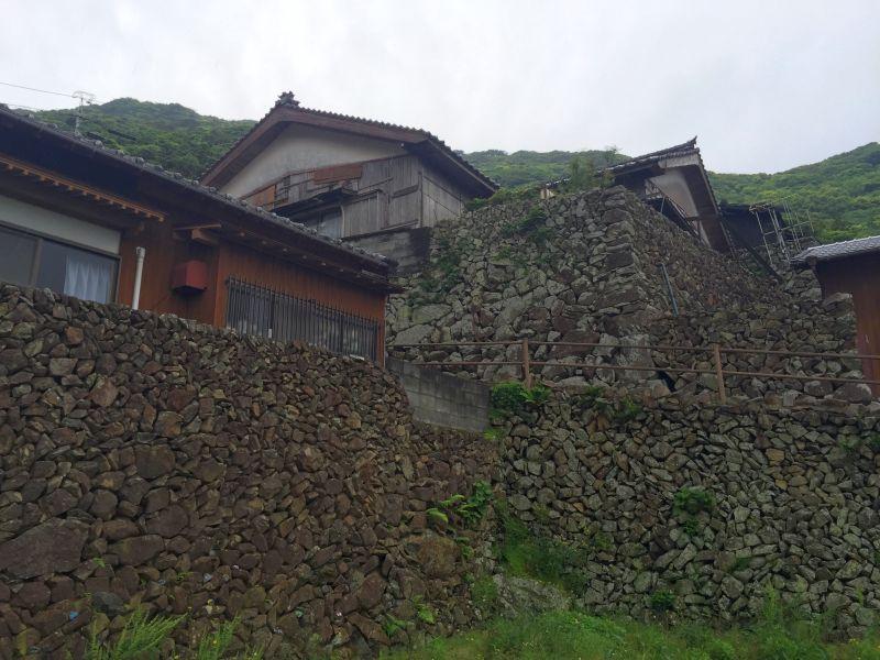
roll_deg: -1.7
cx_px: 440
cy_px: 330
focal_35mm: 29
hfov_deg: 61.7
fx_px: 737
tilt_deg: +14.6
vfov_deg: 48.2
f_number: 2.2
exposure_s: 1/159
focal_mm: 4.2
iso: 32
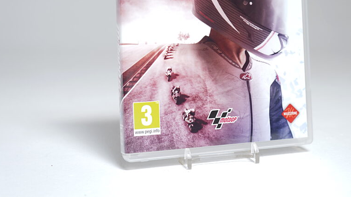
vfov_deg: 17.5
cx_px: 213
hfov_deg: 30.9
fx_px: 633
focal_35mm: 68
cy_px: 25
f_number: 5
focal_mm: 41
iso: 64
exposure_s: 1/3
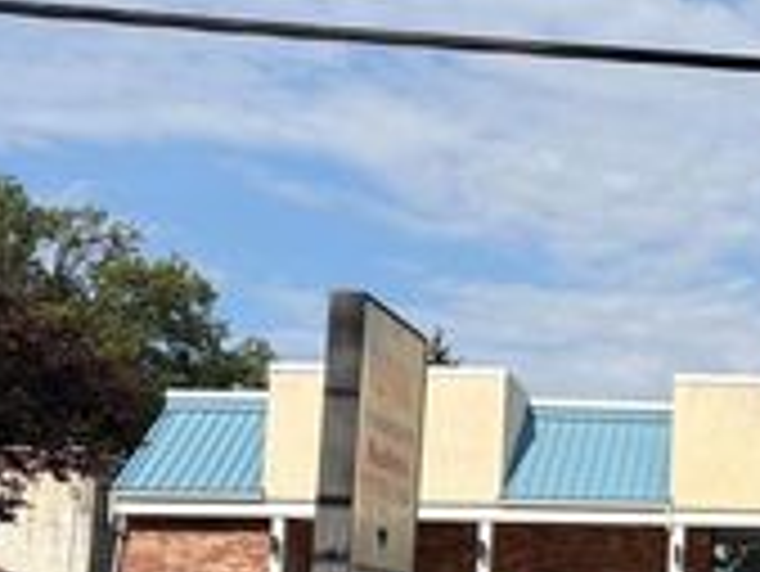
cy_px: 480
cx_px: 935
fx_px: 1692
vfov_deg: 18.9
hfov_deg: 23.0
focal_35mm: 77
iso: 50
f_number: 1.6
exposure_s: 1/4950
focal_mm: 5.96
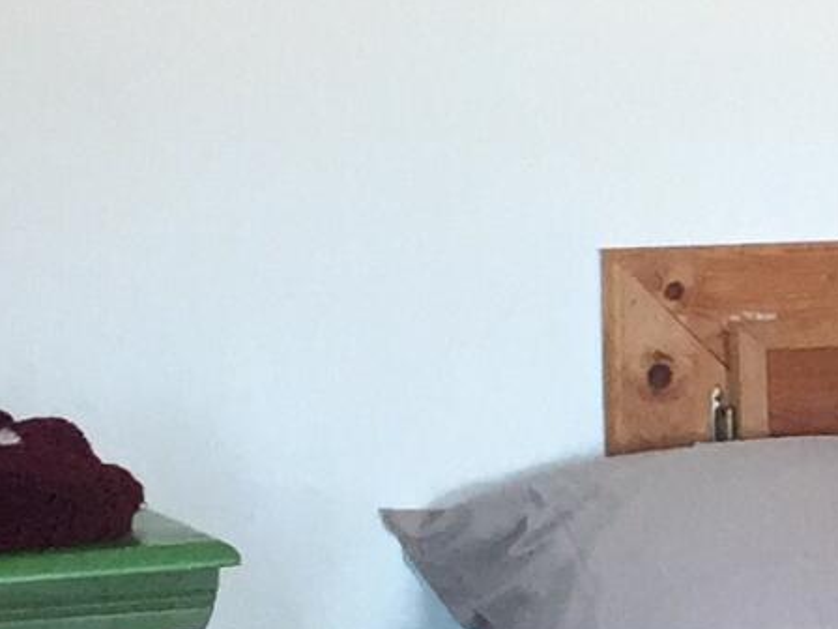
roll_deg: -0.9
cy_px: 631
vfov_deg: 7.6
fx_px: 4696
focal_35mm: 194
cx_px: 2039
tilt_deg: -8.9
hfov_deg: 9.1
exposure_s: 1/30
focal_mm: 4.15
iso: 160
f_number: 2.2
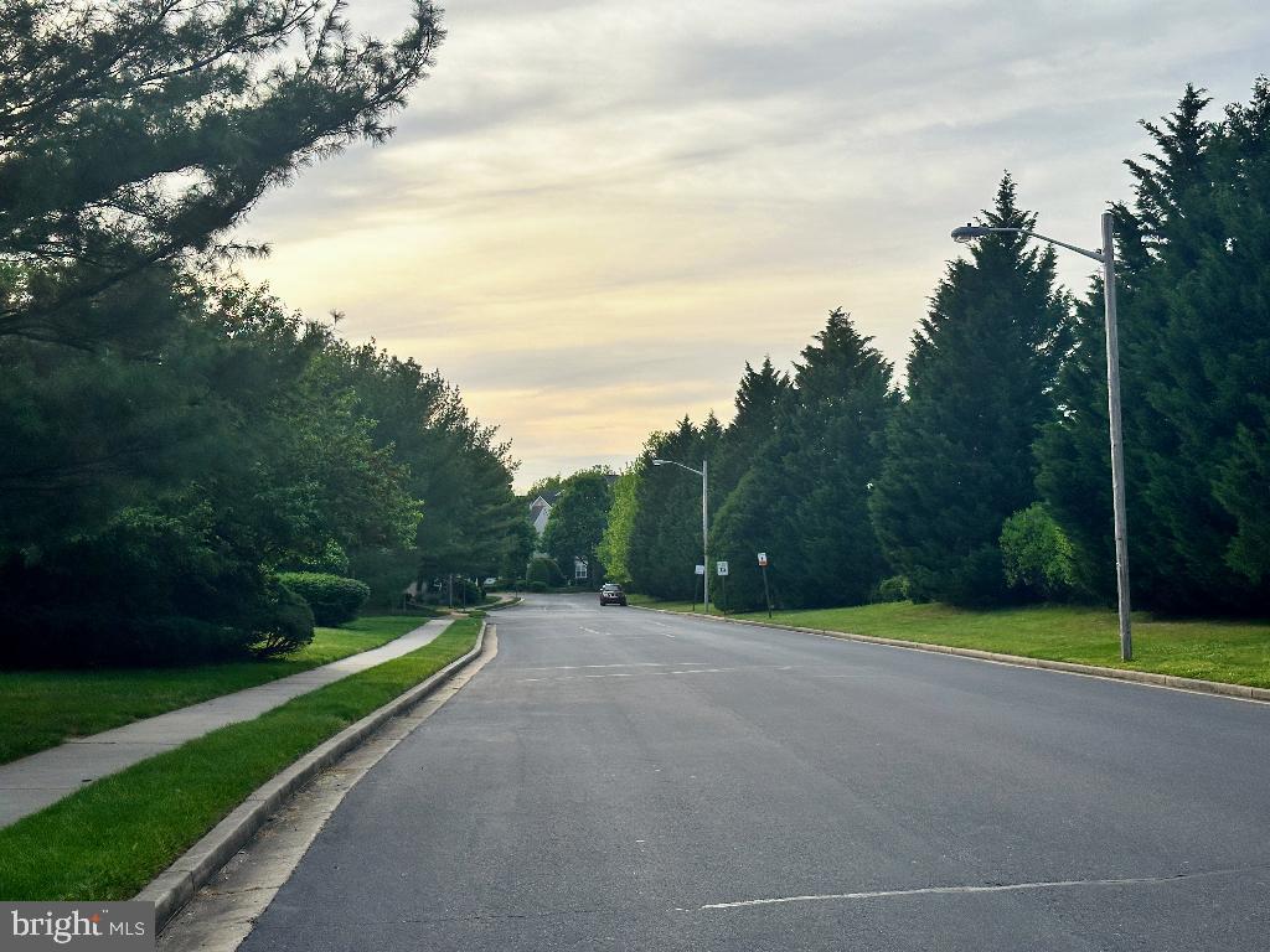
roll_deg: +0.9
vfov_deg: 30.3
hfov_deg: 39.7
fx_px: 1761
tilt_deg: +3.8
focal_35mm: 48
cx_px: 635
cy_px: 476
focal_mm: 6.86
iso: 64
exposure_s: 1/4016
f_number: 1.78
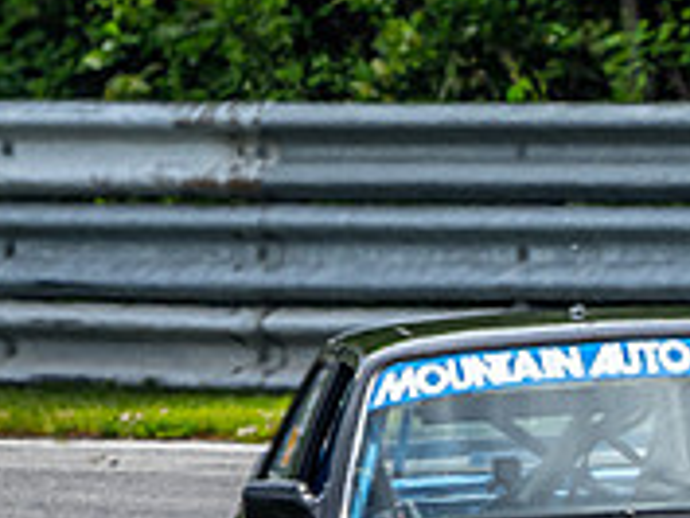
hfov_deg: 0.8
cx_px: 1007
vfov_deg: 0.6
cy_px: 388
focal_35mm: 2542
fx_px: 50704
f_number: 8
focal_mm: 300
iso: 64
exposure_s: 1/250
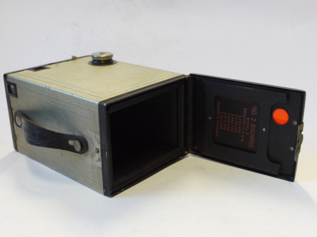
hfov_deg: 41.2
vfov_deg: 31.5
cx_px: 158
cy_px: 118
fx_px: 421
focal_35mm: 46
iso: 800
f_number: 8
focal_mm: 23
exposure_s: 1/40
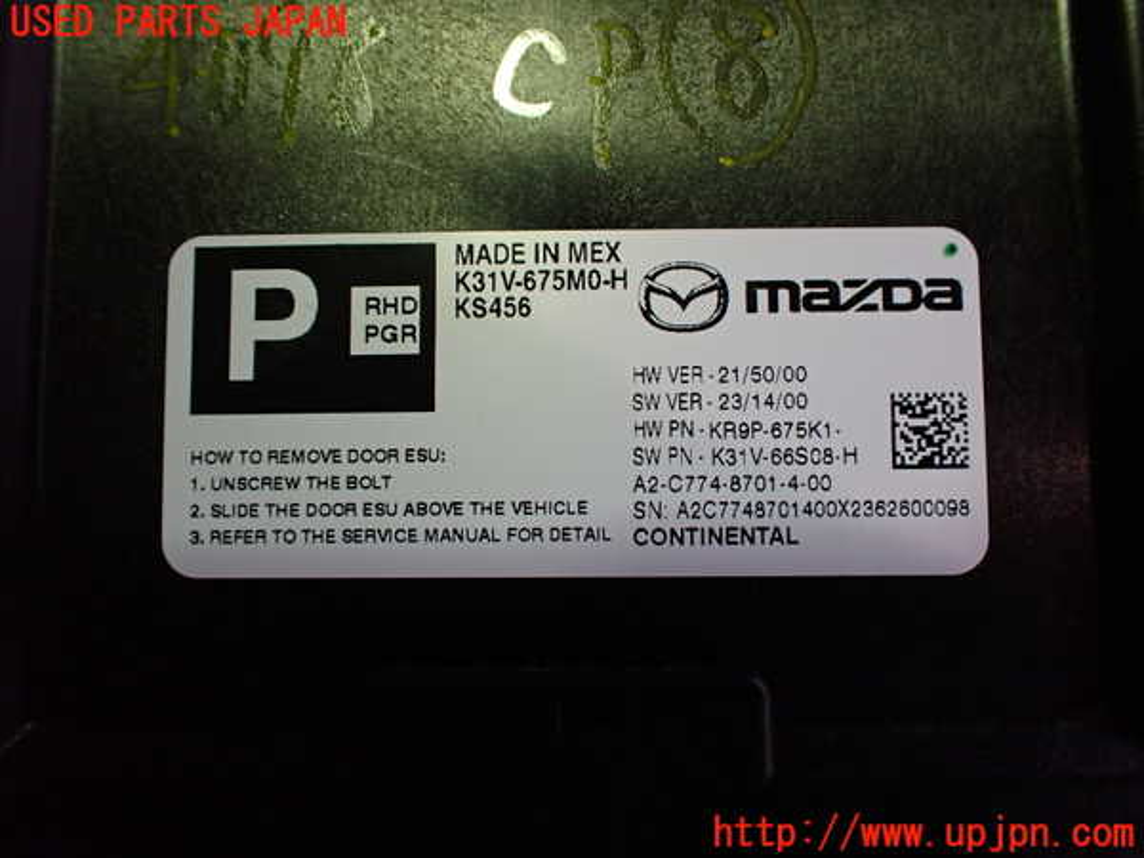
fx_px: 991
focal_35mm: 30
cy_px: 429
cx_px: 572
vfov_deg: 46.8
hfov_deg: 60.0
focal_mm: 5.4
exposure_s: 1/125
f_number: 2.3
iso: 400
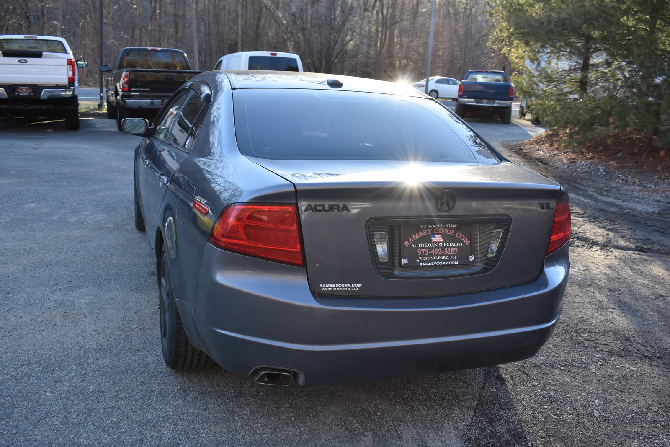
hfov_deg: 57.2
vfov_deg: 40.0
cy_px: 224
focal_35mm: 33
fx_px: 614
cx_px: 335
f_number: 5.6
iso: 400
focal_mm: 22
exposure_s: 1/250
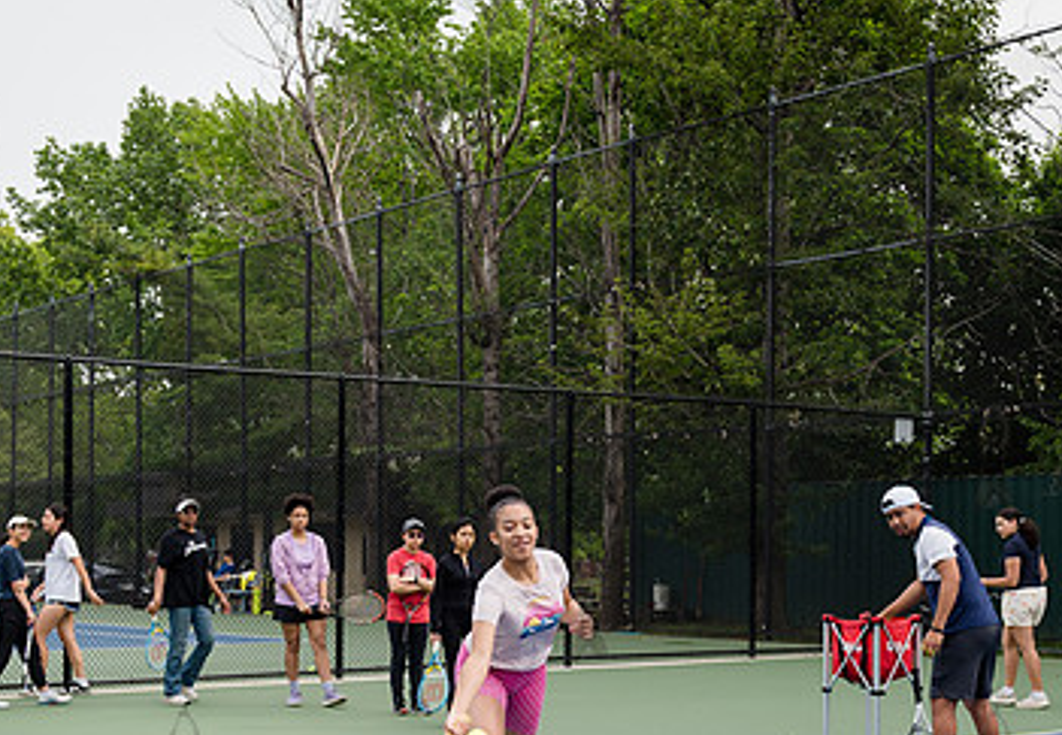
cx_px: 737
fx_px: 1851
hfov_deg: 31.7
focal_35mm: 62
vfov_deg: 22.3
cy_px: 533
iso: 200
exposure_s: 1/640
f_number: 4
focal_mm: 32
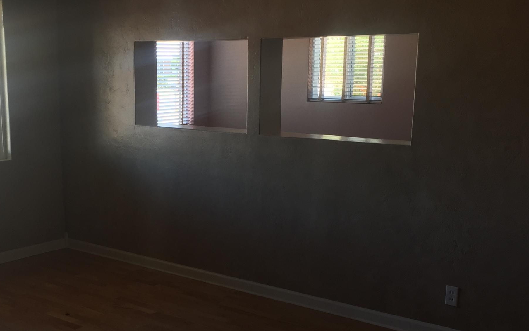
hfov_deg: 39.2
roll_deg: +0.6
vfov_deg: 25.2
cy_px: 226
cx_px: 182
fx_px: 735
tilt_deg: -12.1
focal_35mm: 51
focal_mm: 4.15
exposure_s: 1/40
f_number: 2.2
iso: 32
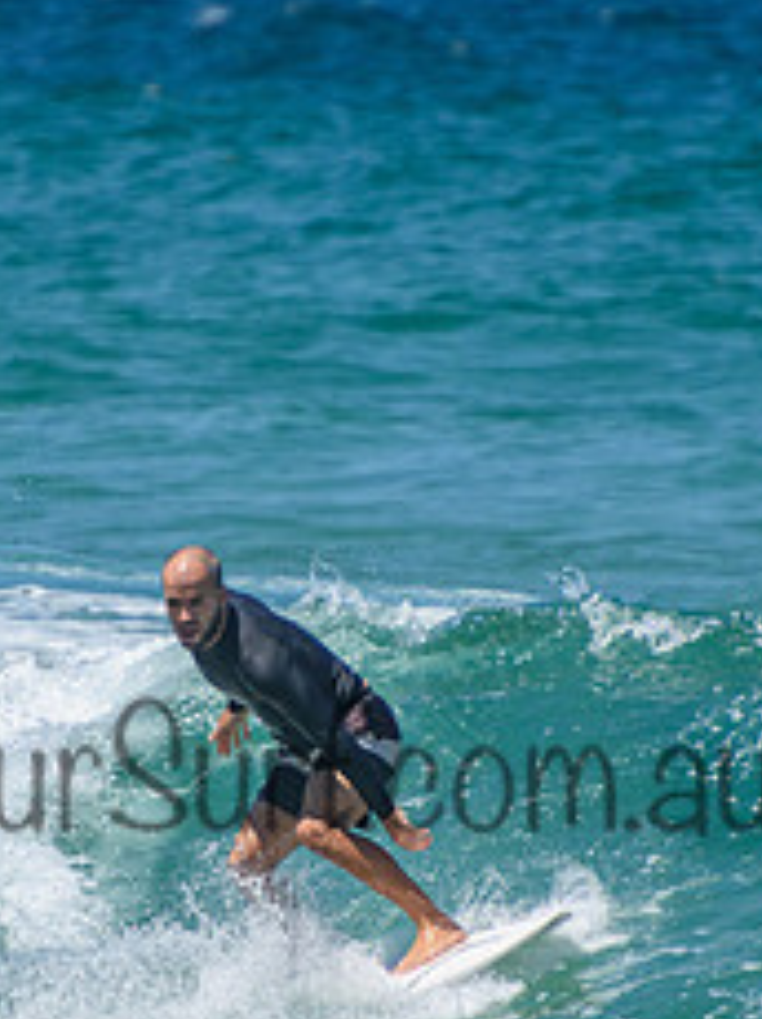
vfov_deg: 1.4
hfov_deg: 1.0
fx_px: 42843
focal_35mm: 1457
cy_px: 729
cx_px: 306
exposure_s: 1/2000
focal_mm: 400
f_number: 5.6
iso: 320
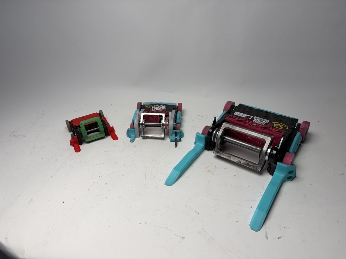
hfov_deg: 67.3
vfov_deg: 53.1
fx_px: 260
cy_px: 130
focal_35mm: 26
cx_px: 173
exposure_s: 1/581
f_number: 1.6
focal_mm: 5.96
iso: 50
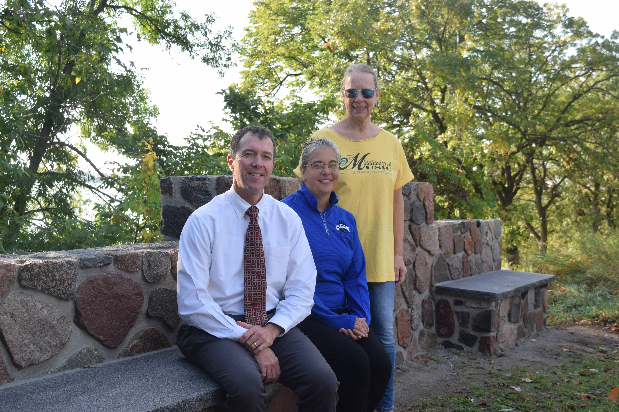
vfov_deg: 29.9
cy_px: 206
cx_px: 310
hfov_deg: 43.6
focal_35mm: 45
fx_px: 774
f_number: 8
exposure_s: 1/250
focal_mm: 30
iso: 280
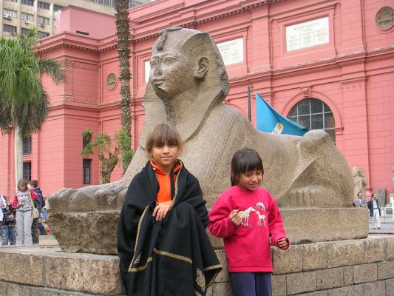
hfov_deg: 32.2
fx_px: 683
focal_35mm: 60
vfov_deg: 24.4
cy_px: 148
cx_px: 197
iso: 50
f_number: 3.4
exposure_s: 1/163
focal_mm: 9.1
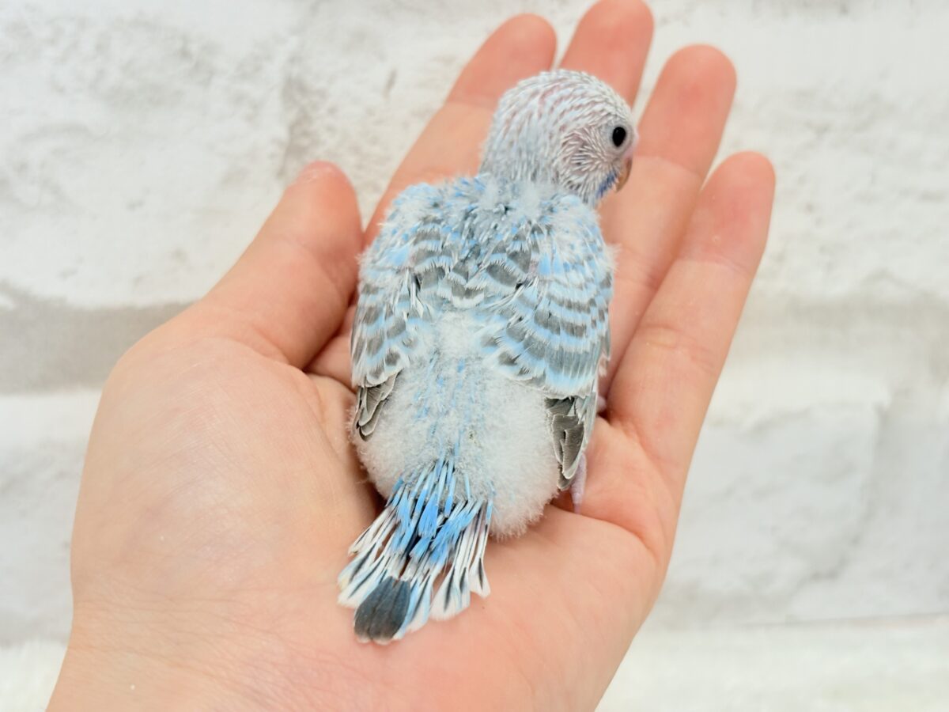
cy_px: 356
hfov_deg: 36.8
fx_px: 1426
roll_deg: -2.1
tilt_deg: -14.8
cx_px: 474
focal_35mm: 52
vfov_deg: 28.0
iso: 80
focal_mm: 5.96
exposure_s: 1/100
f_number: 1.6
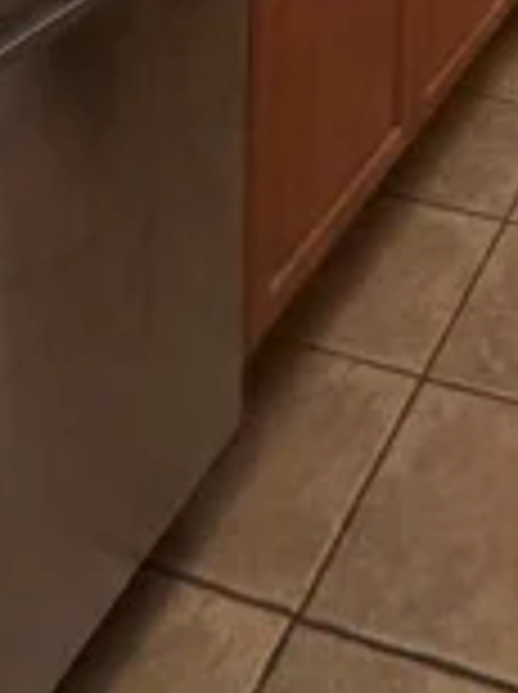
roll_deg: -2.4
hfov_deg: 24.9
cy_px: -490
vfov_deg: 23.6
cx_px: 662
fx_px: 1020
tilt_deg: -2.4
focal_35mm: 51
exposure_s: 1/60
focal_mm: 2.22
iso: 320
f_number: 2.2
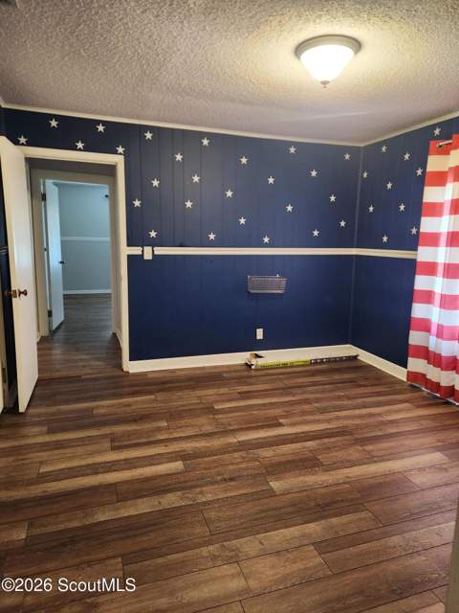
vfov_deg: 73.9
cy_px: 306
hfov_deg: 58.9
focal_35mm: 23
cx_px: 230
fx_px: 407
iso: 640
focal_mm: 5.4
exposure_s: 1/60
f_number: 1.8
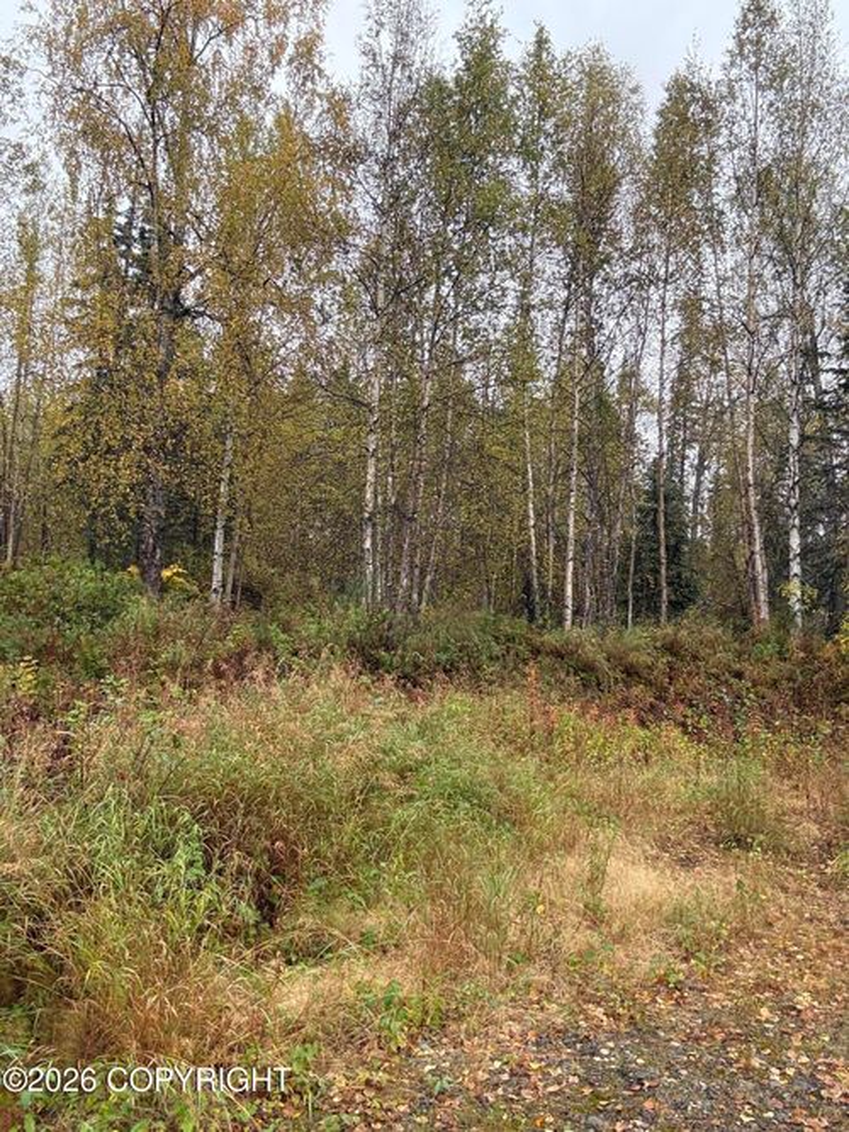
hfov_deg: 46.8
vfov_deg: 60.0
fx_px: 981
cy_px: 566
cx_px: 424
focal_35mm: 30
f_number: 1.9
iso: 40
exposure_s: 1/247
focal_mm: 2.69
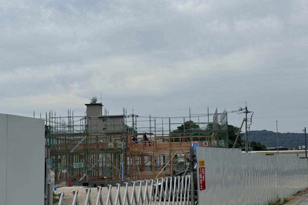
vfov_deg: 26.4
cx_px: 153
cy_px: 117
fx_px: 436
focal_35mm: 51
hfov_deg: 38.9
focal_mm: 6.76
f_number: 1.78
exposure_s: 1/10526
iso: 64
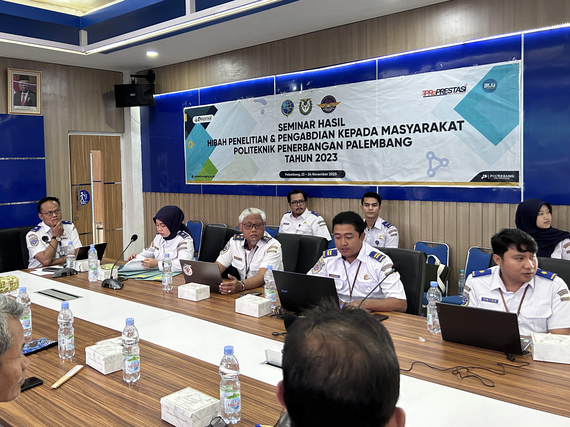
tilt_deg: -2.2
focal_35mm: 32
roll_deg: +2.1
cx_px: 225
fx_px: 527
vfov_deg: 44.0
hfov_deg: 56.3
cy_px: 180
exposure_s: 1/50
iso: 250
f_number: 1.5
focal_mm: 5.7
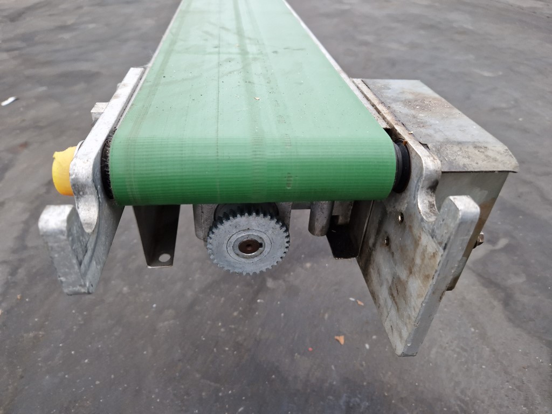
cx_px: 276
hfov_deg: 73.9
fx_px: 367
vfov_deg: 58.9
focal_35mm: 23
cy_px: 207
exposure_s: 1/180
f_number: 1.8
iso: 50
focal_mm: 5.4
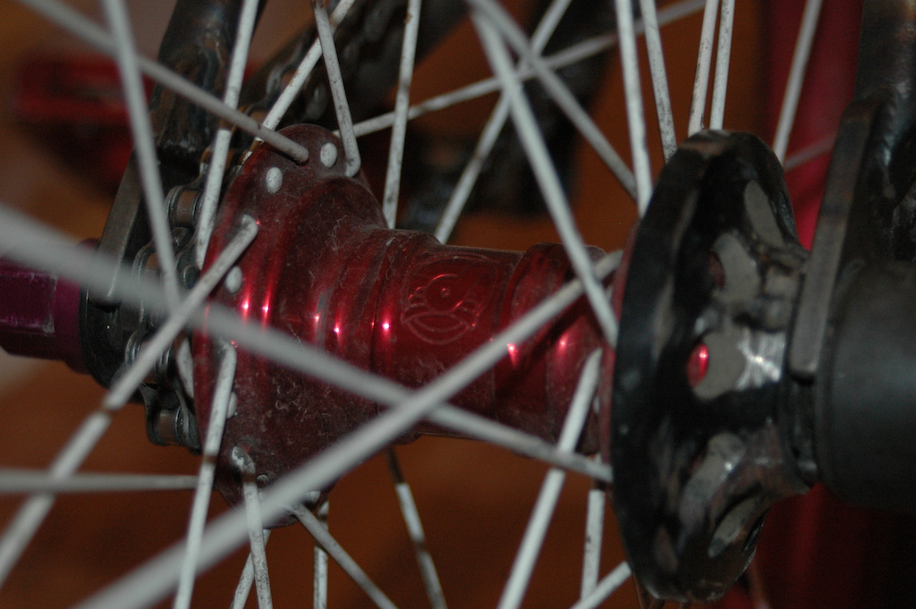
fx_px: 3051
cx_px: 458
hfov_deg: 17.1
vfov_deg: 11.4
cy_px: 304
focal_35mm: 120
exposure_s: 1/60
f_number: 5.6
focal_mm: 80
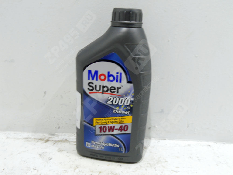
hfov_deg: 56.8
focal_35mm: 32
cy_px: 88
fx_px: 215
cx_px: 116
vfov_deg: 44.2
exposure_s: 1/30
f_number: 3.5
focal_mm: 5.8
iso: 250
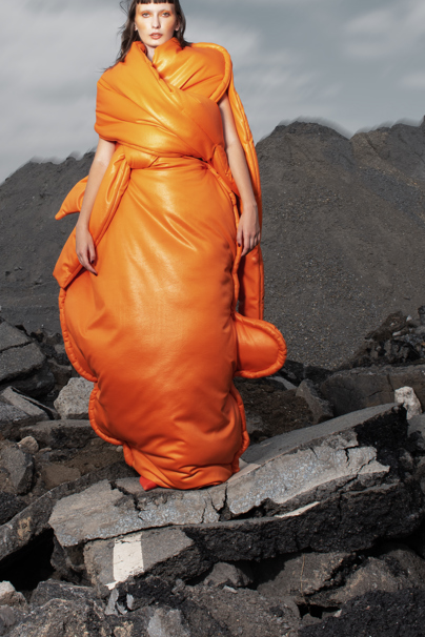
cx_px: 153
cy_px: 223
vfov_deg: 46.8
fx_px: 726
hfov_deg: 32.4
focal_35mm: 41
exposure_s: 1/160
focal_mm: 24
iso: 250
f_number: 13
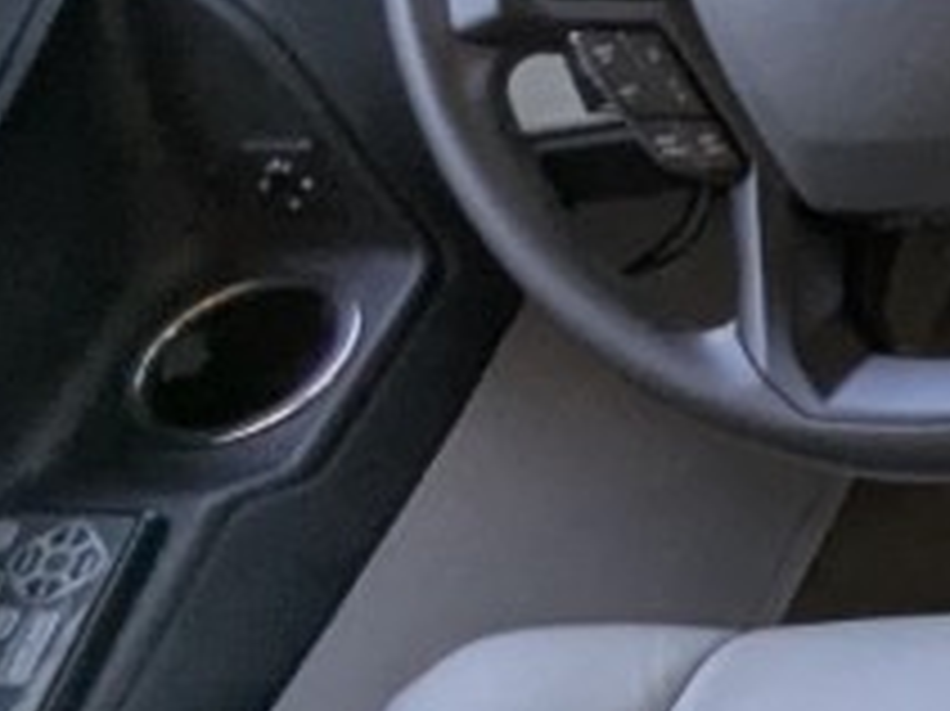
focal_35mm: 106
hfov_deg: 12.5
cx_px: 2542
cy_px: 585
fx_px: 2907
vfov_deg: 13.9
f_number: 2.2
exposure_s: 1/119
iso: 32
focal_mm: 2.35
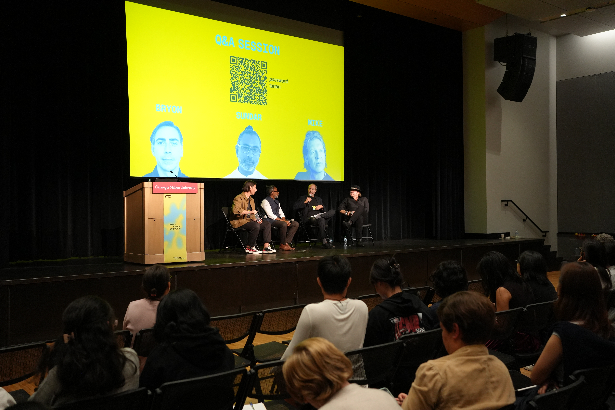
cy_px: 210
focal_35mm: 36
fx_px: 615
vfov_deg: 36.9
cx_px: 303
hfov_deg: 53.1
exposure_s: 1/160
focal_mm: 35
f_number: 4
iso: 3200
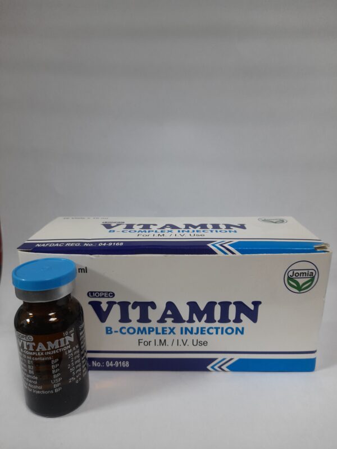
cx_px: 168
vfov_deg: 69.4
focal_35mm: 25
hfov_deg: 54.9
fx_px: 325
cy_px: 224
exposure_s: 1/50
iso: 100
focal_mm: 4.6
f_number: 2
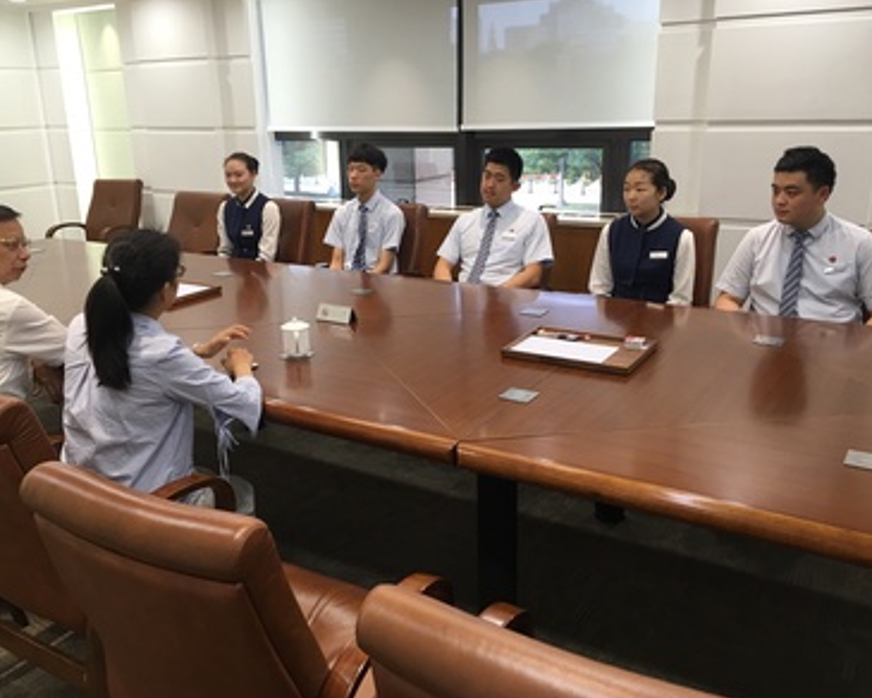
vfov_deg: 47.1
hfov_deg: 57.1
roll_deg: +2.5
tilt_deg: -16.2
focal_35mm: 31
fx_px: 800
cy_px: 351
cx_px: 401
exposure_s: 1/33
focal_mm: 4.15
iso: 40
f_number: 2.2
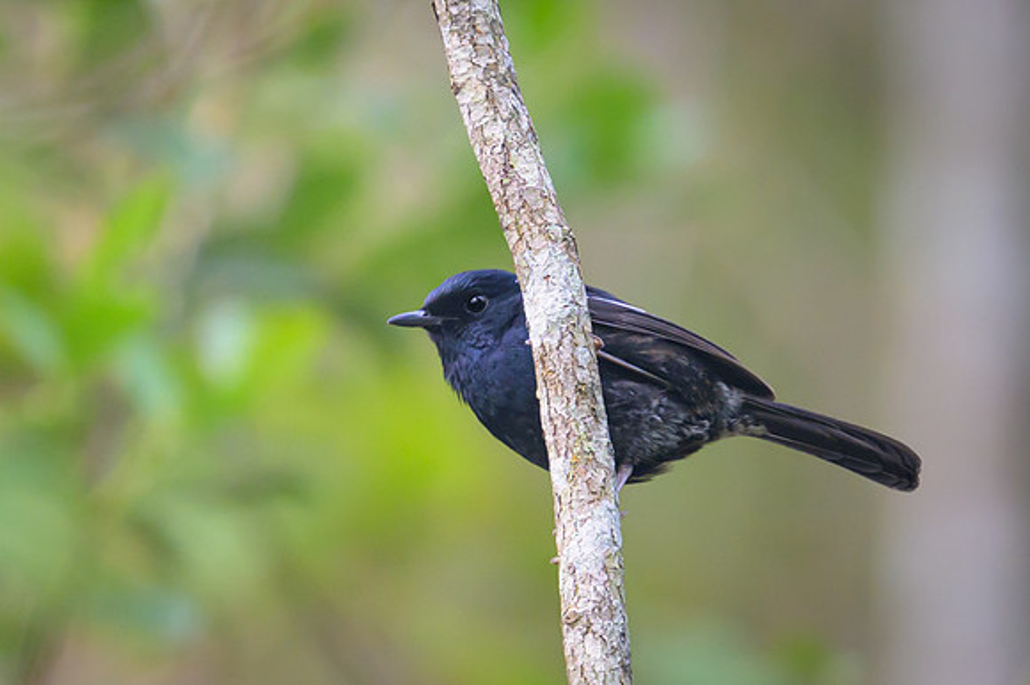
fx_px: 33894
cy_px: 294
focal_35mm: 1185
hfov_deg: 1.7
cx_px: 551
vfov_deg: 1.2
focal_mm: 560
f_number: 4
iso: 3200
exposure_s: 1/800
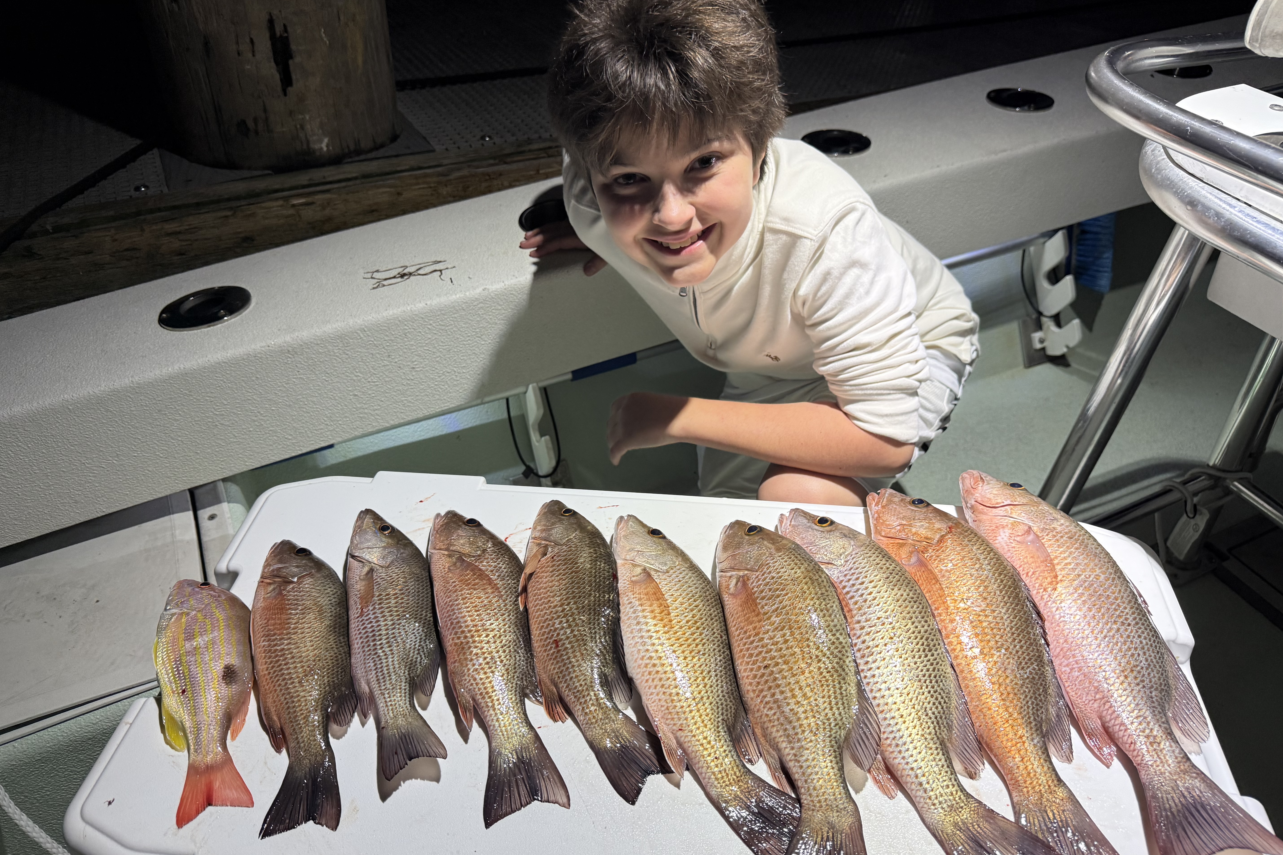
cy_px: 428
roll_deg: -2.4
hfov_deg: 71.5
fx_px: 891
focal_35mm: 25
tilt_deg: -37.8
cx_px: 642
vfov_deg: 51.3
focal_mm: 6.76
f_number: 1.78
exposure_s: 1/63
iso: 200
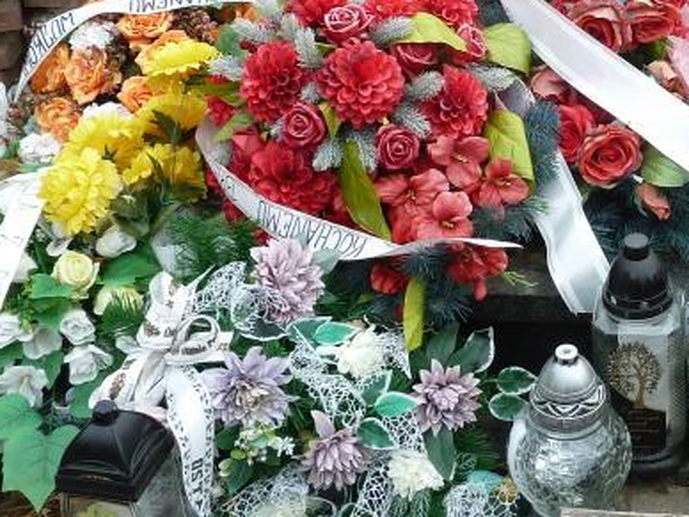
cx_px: 645
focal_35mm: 66
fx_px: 1314
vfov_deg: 21.9
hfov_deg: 28.1
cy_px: 78
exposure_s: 1/200
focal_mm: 4.1
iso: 80
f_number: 4
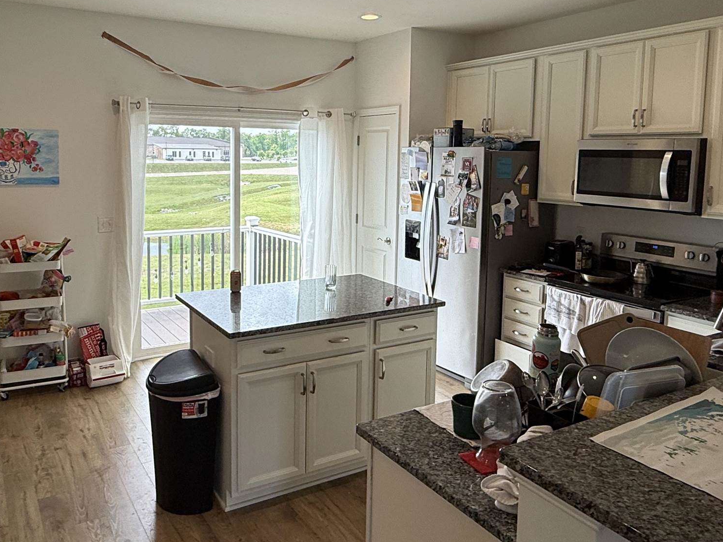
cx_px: 318
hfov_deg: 61.5
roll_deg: -0.6
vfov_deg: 47.9
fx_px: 606
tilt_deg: -5.8
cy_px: 212
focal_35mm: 29
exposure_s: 1/154
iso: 64
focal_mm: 2.22
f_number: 2.2
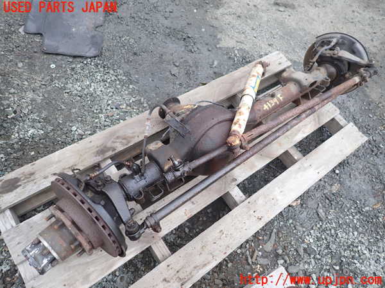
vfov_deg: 54.9
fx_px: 278
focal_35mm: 25
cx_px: 192
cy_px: 144
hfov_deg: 69.4
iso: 100
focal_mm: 4.5
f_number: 2
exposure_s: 1/100
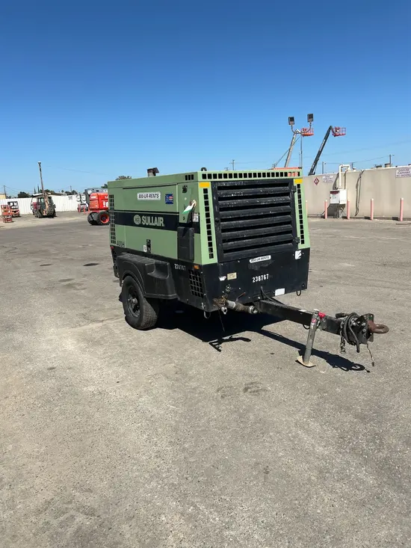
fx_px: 411
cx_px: 206
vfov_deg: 67.3
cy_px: 274
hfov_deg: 53.1
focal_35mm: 26
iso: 50
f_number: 1.5
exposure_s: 1/5319
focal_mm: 5.7
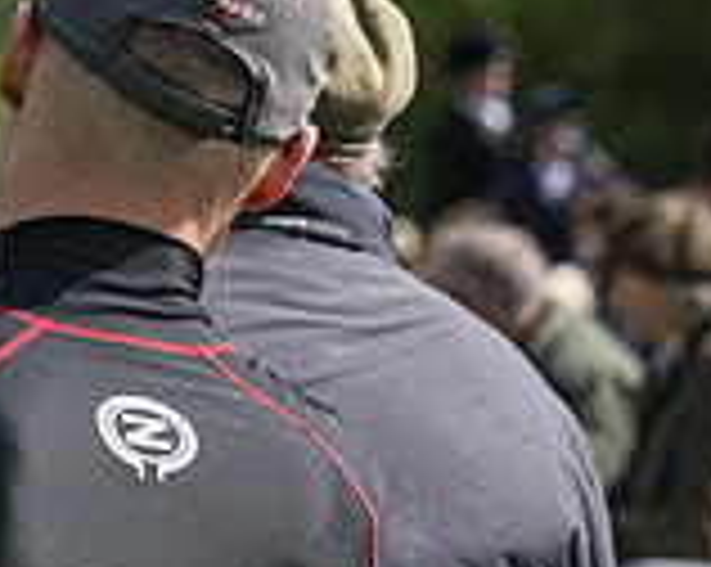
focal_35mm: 472
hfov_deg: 4.0
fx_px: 9920
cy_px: 431
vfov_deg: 3.3
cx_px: -1051
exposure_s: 1/5000
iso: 400
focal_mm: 99
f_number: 5
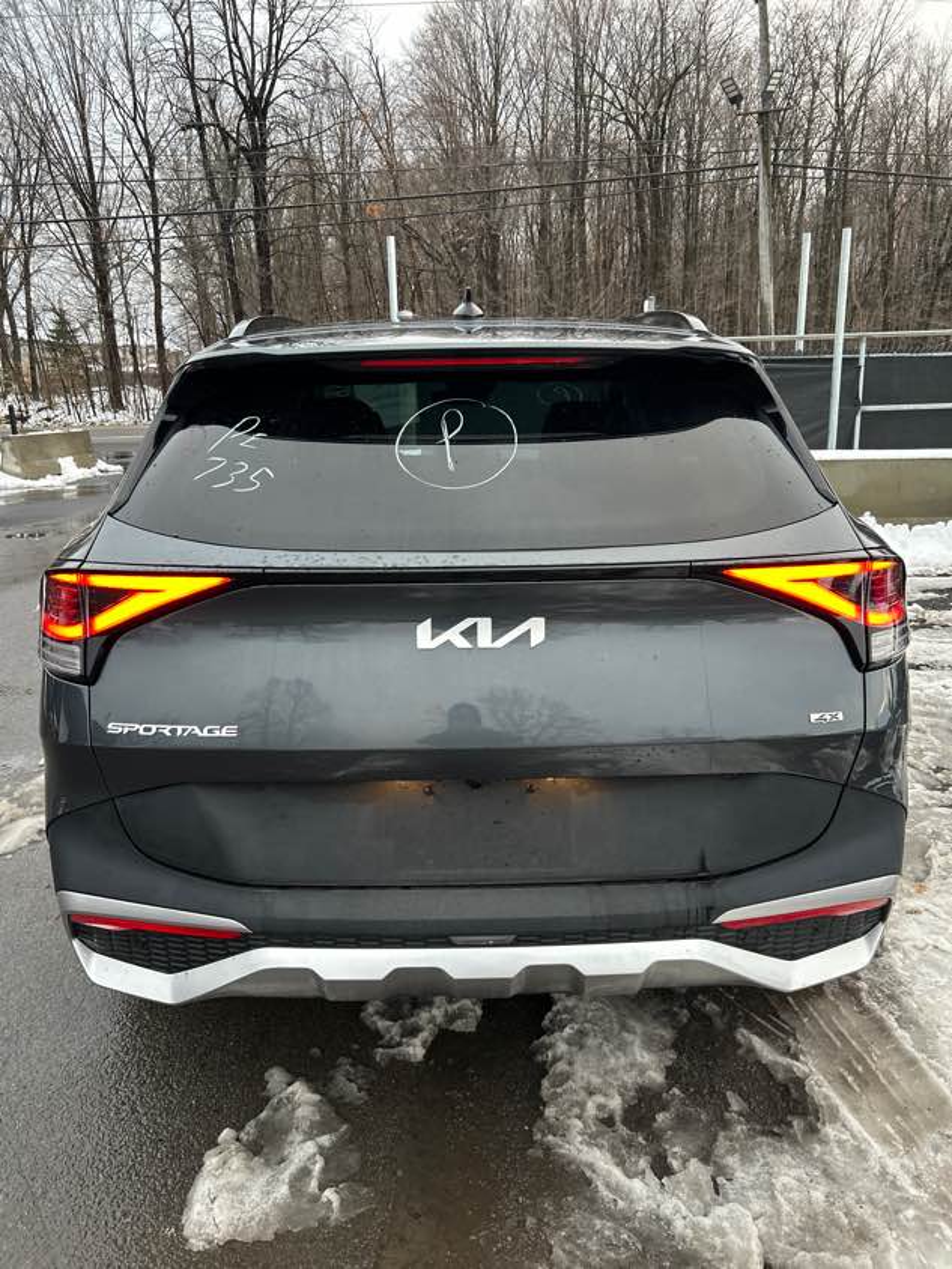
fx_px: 953
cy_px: 634
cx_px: 476
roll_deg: +3.1
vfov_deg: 67.3
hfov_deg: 53.1
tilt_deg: -12.9
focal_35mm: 26
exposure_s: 1/87
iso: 125
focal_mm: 5.7
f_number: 1.5
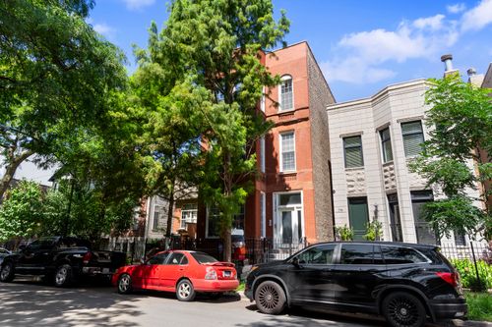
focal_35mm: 22
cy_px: 164
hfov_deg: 78.6
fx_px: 301
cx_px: 246
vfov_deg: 57.2
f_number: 8
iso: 100
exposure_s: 1/90
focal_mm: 22
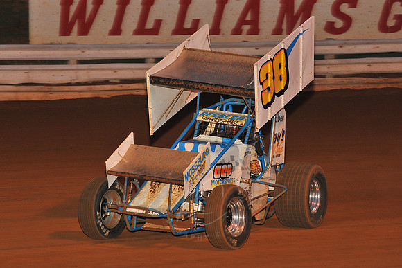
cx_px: 201
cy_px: 134
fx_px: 1619
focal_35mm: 145
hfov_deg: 14.2
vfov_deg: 9.5
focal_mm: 145
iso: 1000
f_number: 6.3
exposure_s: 1/320
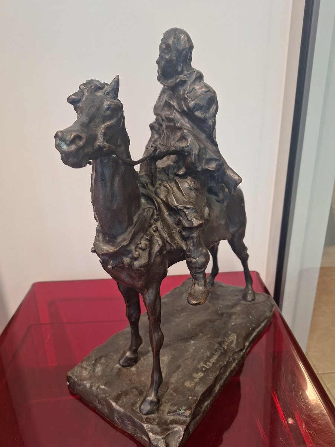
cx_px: 168
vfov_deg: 73.9
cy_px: 224
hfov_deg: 58.9
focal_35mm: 23
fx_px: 297
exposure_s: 1/50
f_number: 1.8
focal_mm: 5.54
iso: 160
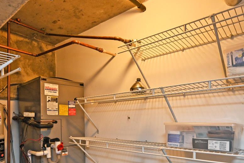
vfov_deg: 46.4
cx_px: 115
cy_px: 120
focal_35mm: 27
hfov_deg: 67.3
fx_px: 183
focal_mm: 14
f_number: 4
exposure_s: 1/60
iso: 1100
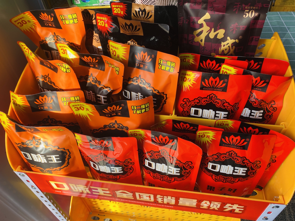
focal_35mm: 26
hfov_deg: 67.3
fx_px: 222
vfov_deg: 53.1
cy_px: 110
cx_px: 148
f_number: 1.8
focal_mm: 4.25
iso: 32
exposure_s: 1/303
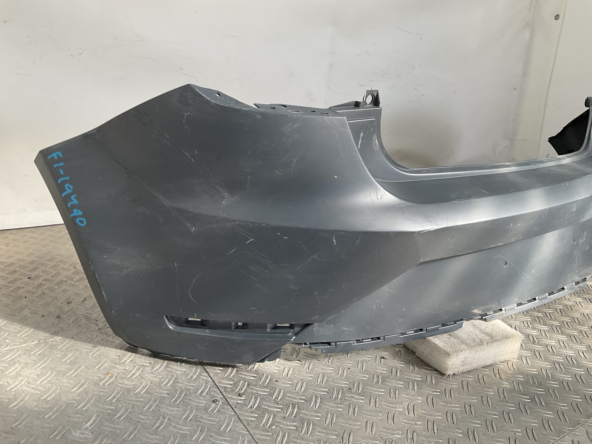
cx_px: 296
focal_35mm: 29
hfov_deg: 61.7
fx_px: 496
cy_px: 222
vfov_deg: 48.2
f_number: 1.8
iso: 16
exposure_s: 1/327
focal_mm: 3
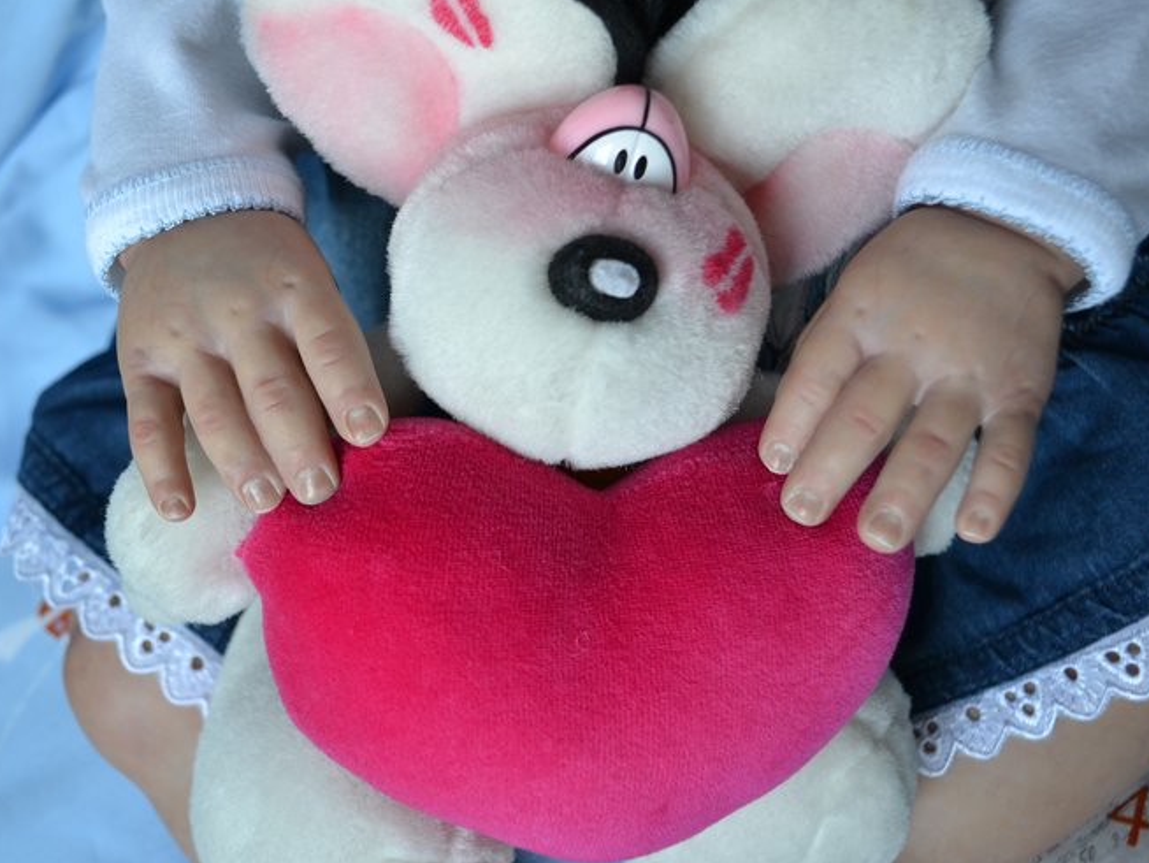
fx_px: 1428
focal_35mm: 43
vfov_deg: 33.6
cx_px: 534
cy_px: 434
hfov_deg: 43.8
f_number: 4.2
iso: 500
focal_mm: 26
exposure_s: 1/60
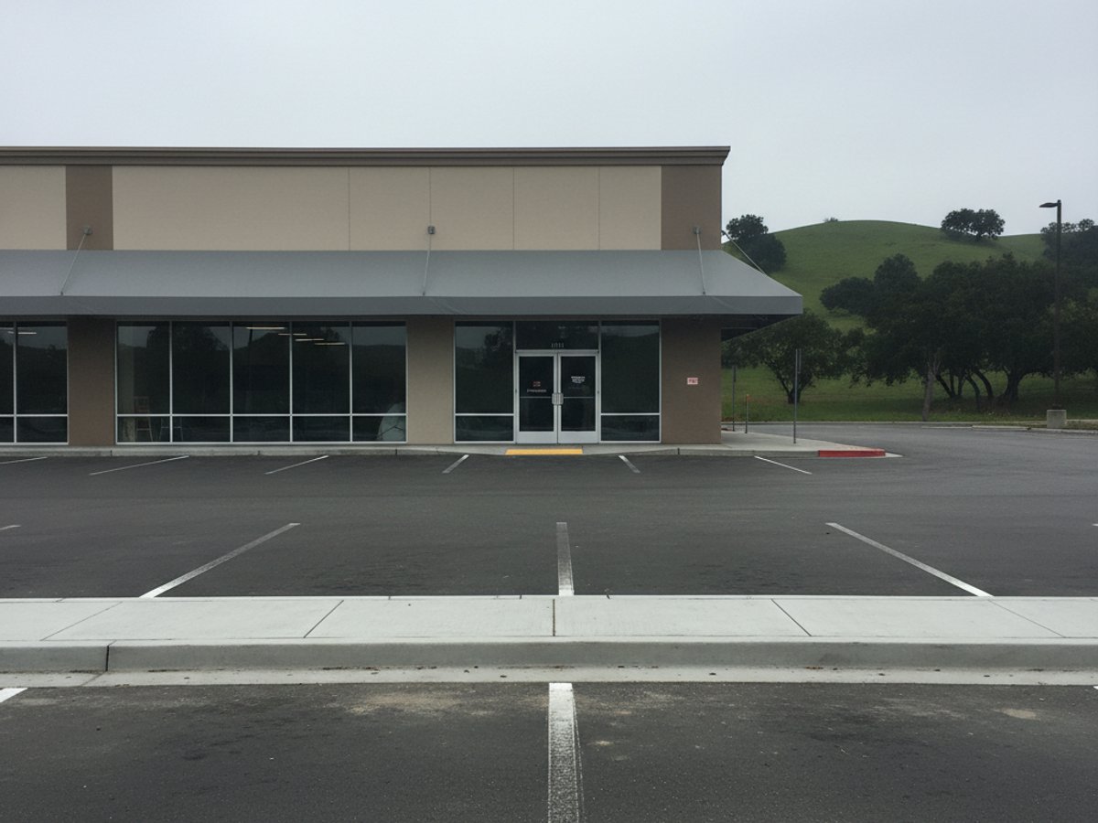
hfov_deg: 67.3
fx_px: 825
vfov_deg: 53.1
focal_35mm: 26
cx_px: 549
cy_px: 412
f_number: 1.6
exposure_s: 1/676
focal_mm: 5.7
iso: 887
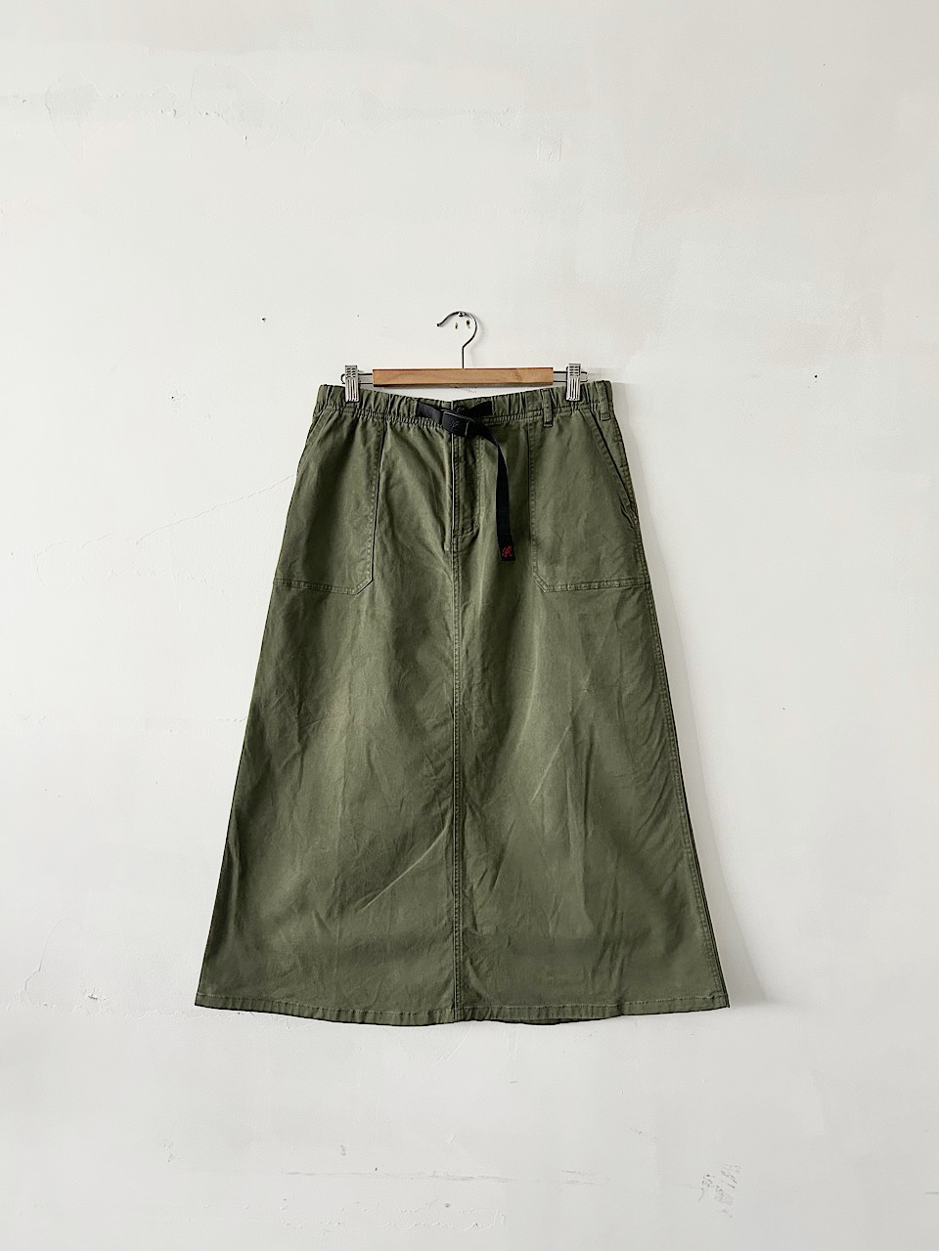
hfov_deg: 53.1
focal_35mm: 26
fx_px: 940
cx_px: 470
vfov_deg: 67.3
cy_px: 626
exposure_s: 1/60
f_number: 1.5
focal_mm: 5.7
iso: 250
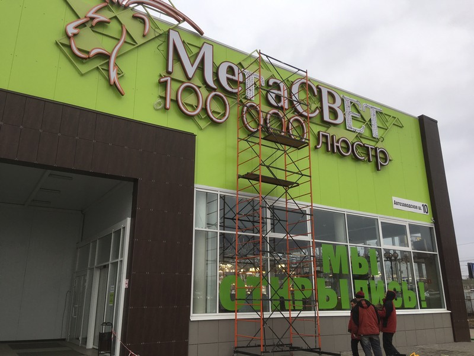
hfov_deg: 61.7
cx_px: 237
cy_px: 178
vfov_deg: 48.2
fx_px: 397
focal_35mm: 29
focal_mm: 4.15
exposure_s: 1/109
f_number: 2.2
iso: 25
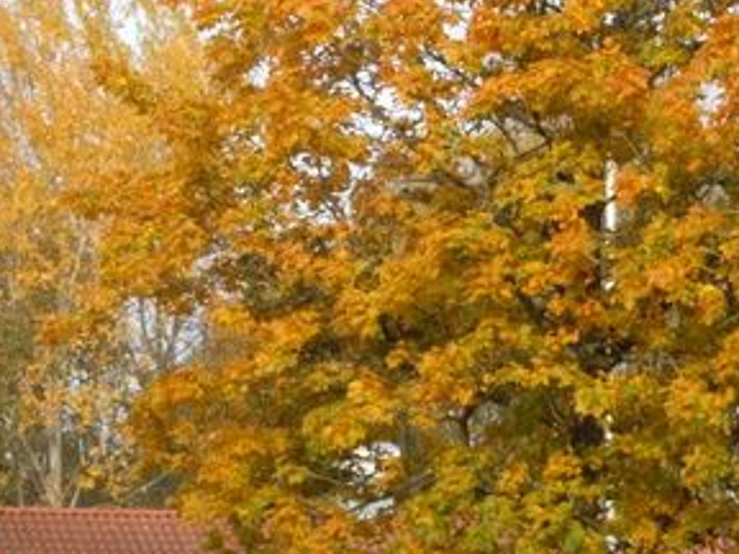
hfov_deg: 11.6
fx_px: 3651
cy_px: 385
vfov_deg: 8.7
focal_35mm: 171
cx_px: 384
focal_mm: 12.2
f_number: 4.1
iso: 400
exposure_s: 1/800
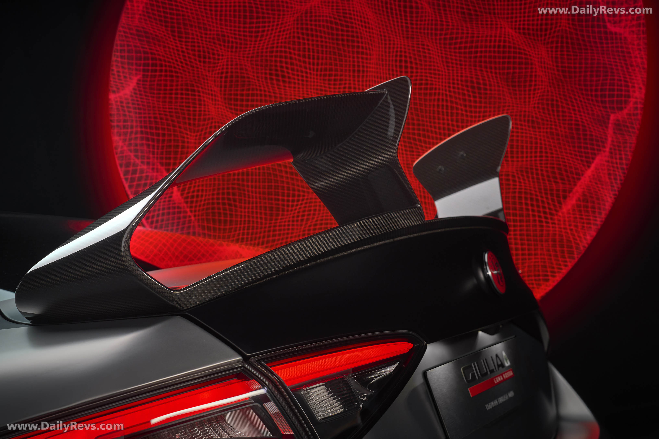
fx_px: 1043
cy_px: 220
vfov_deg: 23.8
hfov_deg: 35.1
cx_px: 330
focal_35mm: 57
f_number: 7.1
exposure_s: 1/40
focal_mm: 57
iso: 500
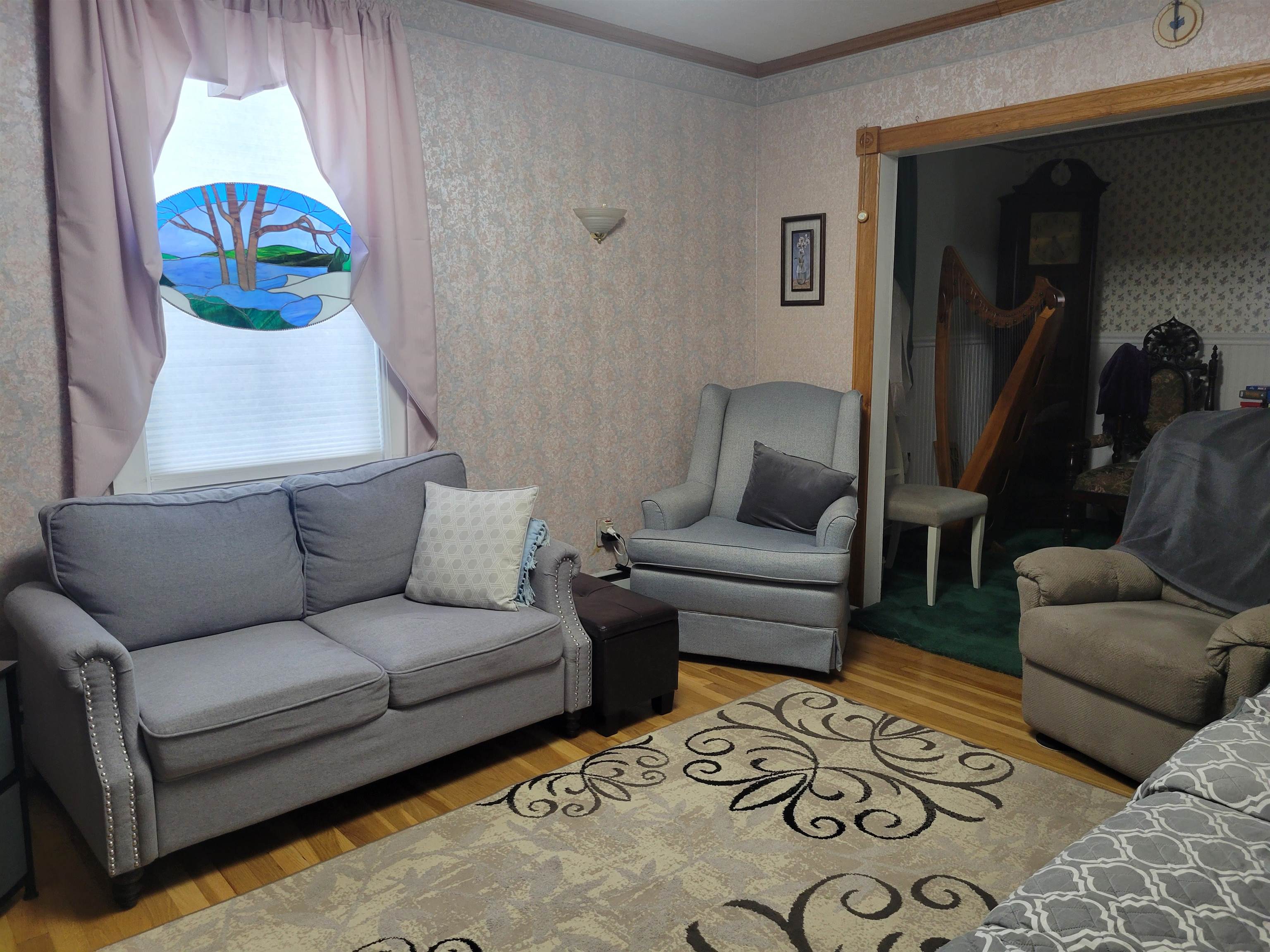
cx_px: 635
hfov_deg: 67.3
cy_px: 476
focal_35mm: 26
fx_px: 954
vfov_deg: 53.1
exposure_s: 1/40
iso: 160
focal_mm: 5.4
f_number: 1.8
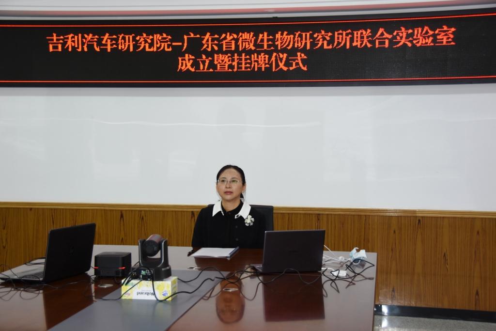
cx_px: 248
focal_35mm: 57
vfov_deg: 23.8
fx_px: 785
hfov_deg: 35.0
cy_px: 166
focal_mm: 38
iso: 360
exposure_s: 1/60
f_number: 4.2
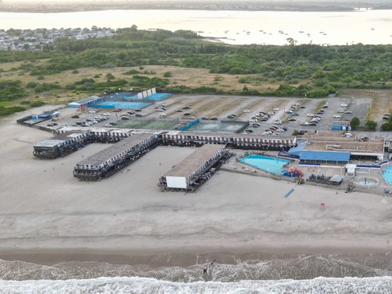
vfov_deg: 35.2
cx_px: 316
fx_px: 453
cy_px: 220
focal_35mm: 40
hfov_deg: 44.4
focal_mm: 6.72
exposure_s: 1/160
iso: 100
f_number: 1.7
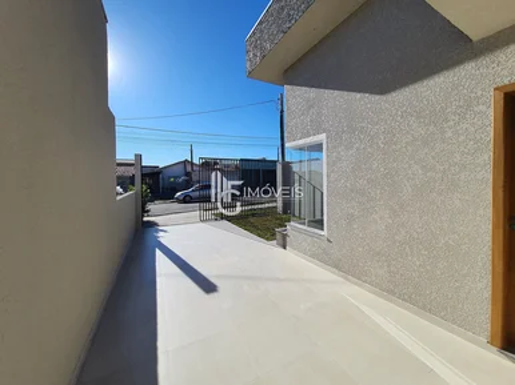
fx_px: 193
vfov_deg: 89.9
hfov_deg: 106.2
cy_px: 192
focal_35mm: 13
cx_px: 258
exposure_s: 1/1620
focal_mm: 1.74
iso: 50
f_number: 2.2
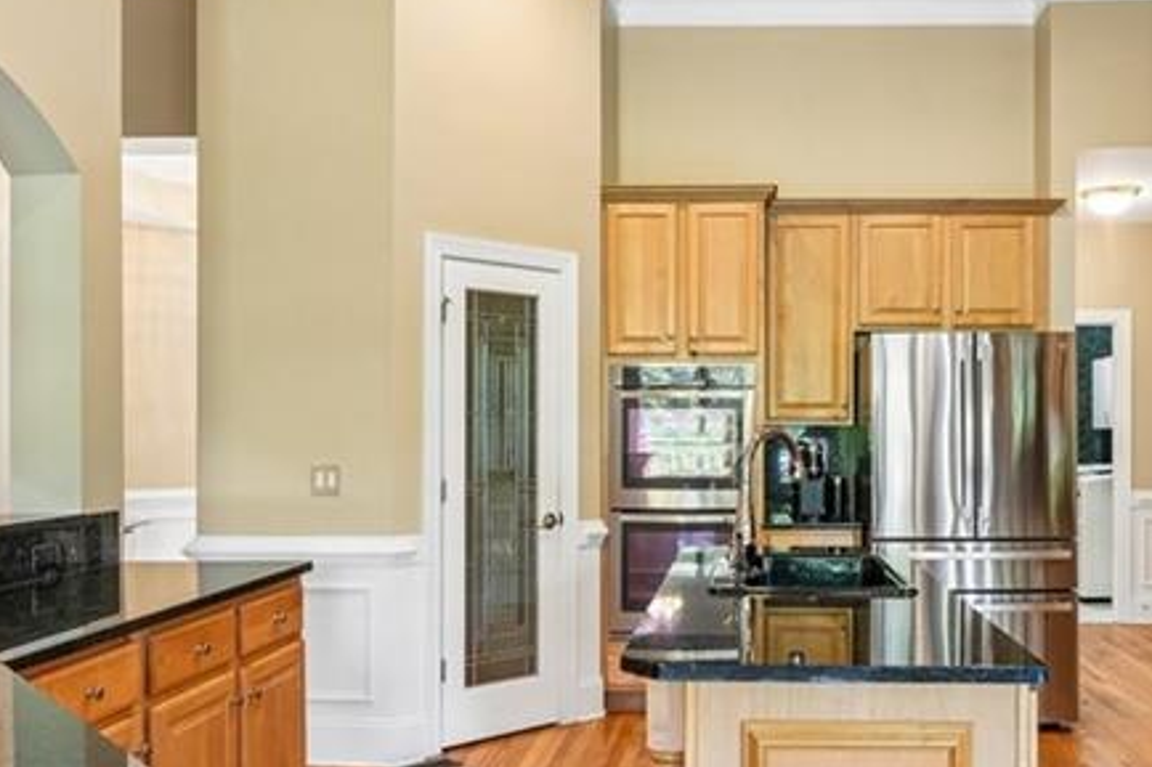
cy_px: 445
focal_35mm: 33
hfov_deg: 56.4
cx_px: 735
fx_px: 1056
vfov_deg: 39.8
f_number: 8
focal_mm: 14
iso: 320
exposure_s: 1/5
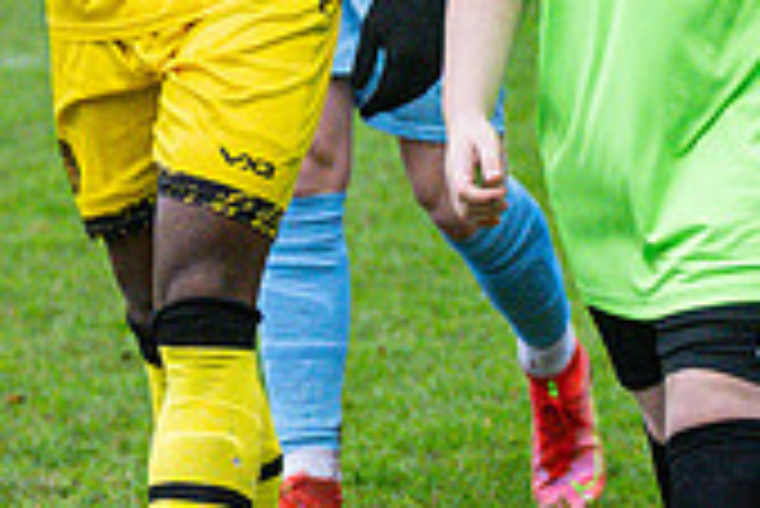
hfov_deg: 4.9
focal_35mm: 420
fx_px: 8874
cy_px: 27
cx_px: 711
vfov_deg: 3.3
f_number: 2.8
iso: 2000
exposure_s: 1/2000
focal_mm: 70
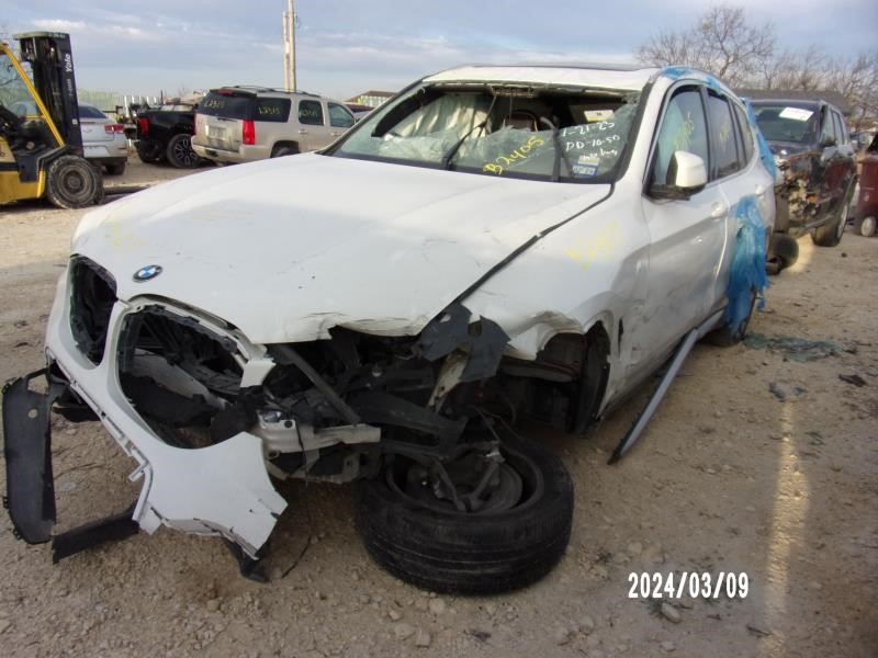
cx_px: 439
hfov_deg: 71.6
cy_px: 329
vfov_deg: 56.8
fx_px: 609
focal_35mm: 24
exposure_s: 1/320
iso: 80
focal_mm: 4.3
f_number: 3.3
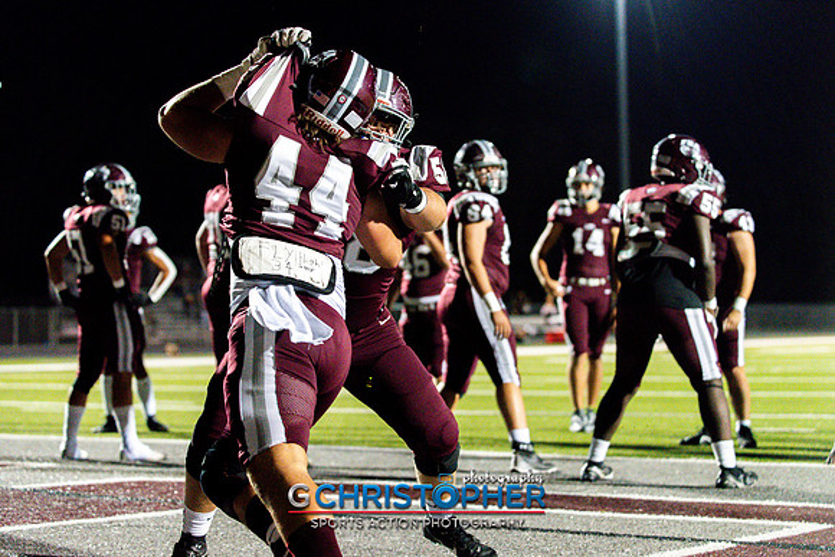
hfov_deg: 22.6
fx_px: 2088
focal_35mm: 90
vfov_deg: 15.2
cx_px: 417
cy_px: 276
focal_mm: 80
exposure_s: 1/800
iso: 11400
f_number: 2.8
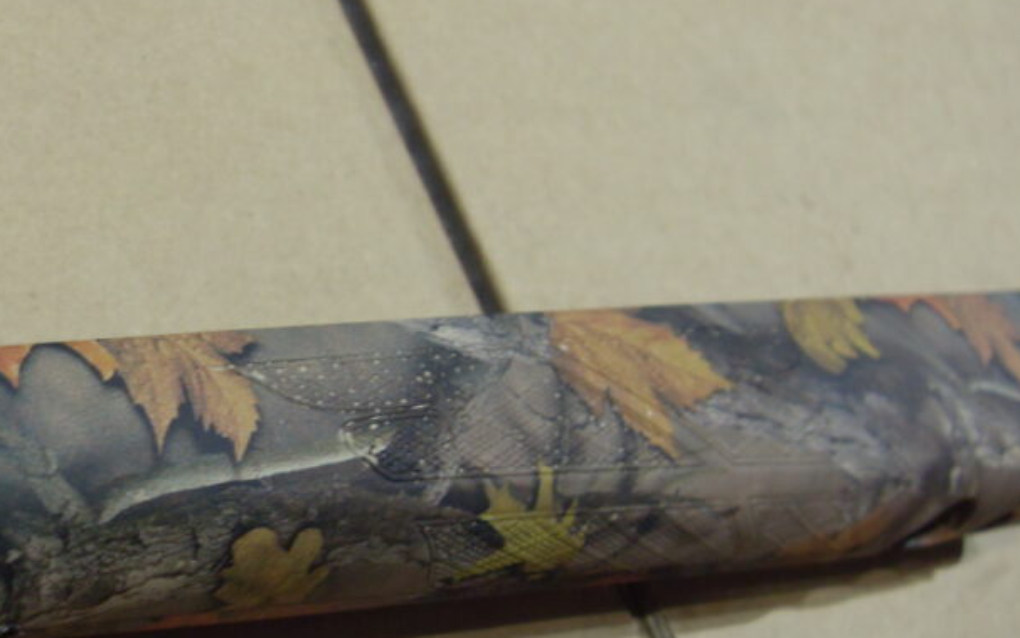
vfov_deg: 26.0
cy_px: 473
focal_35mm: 49
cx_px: 422
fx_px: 1362
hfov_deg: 40.9
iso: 200
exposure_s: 1/20
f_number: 2.8
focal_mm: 6.3
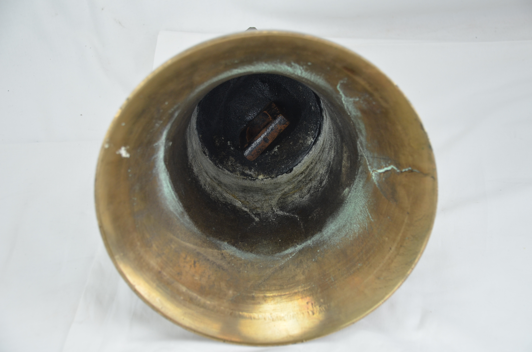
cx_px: 266
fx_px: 973
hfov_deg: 30.6
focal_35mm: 66
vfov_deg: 20.5
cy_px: 176
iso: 400
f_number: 4.5
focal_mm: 44
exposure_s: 1/80
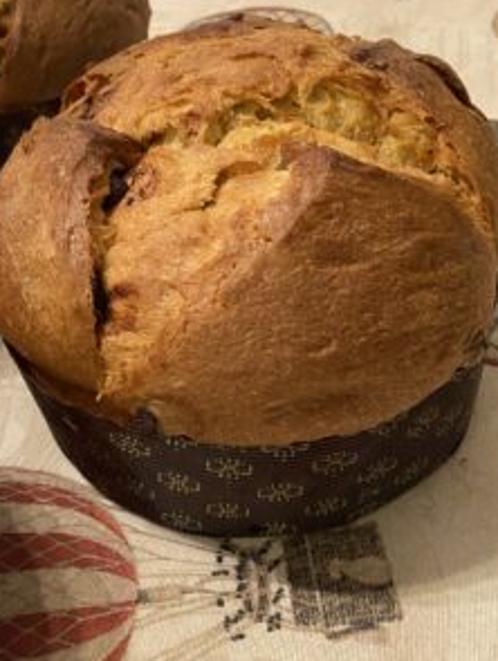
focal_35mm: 44
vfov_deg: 42.9
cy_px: 347
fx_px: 842
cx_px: 154
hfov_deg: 32.6
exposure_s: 1/33
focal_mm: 4.25
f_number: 1.8
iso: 400
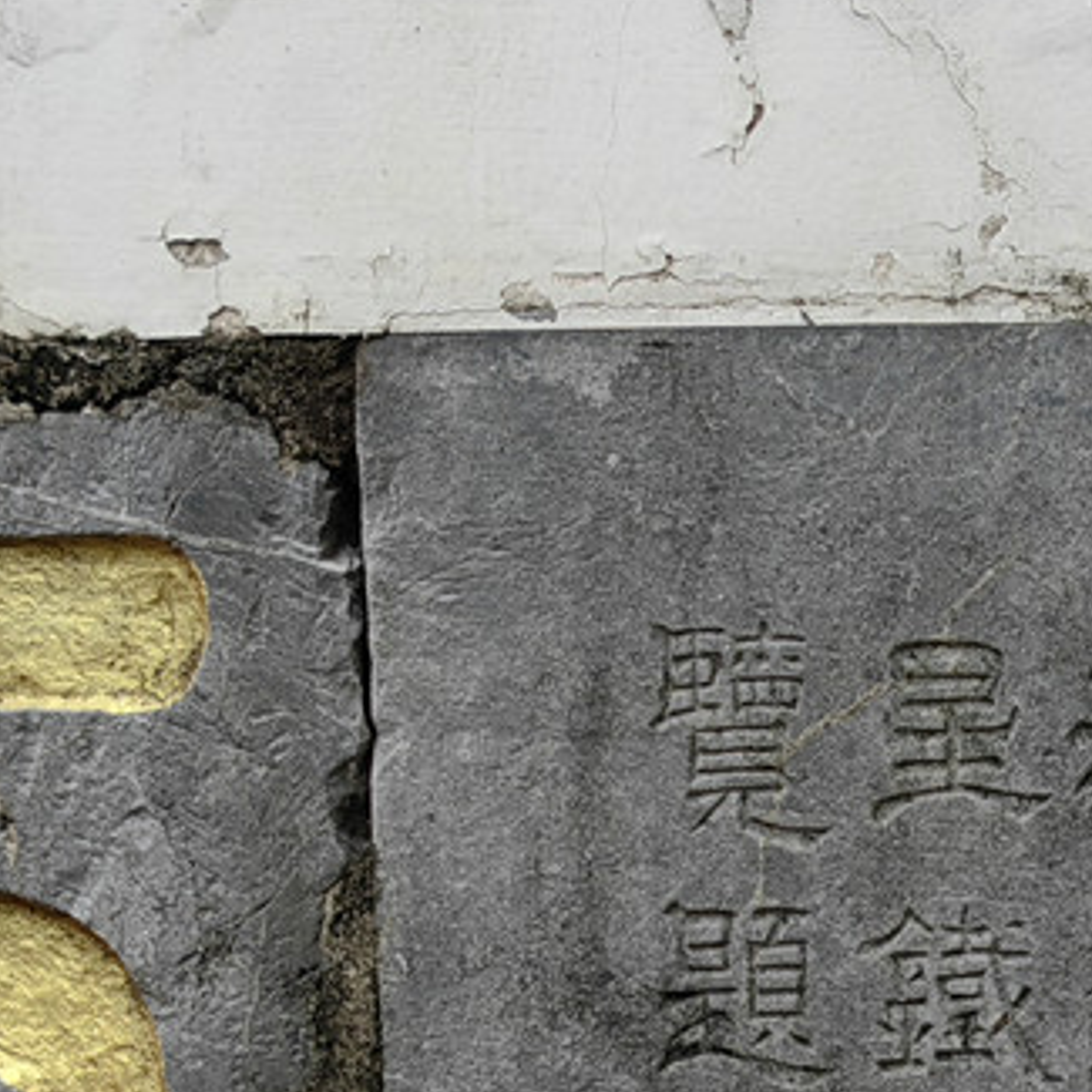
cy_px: 1488
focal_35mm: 88
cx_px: 1845
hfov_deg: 17.0
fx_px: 3141
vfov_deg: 18.2
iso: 50
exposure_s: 1/595
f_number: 1.8
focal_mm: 5.54
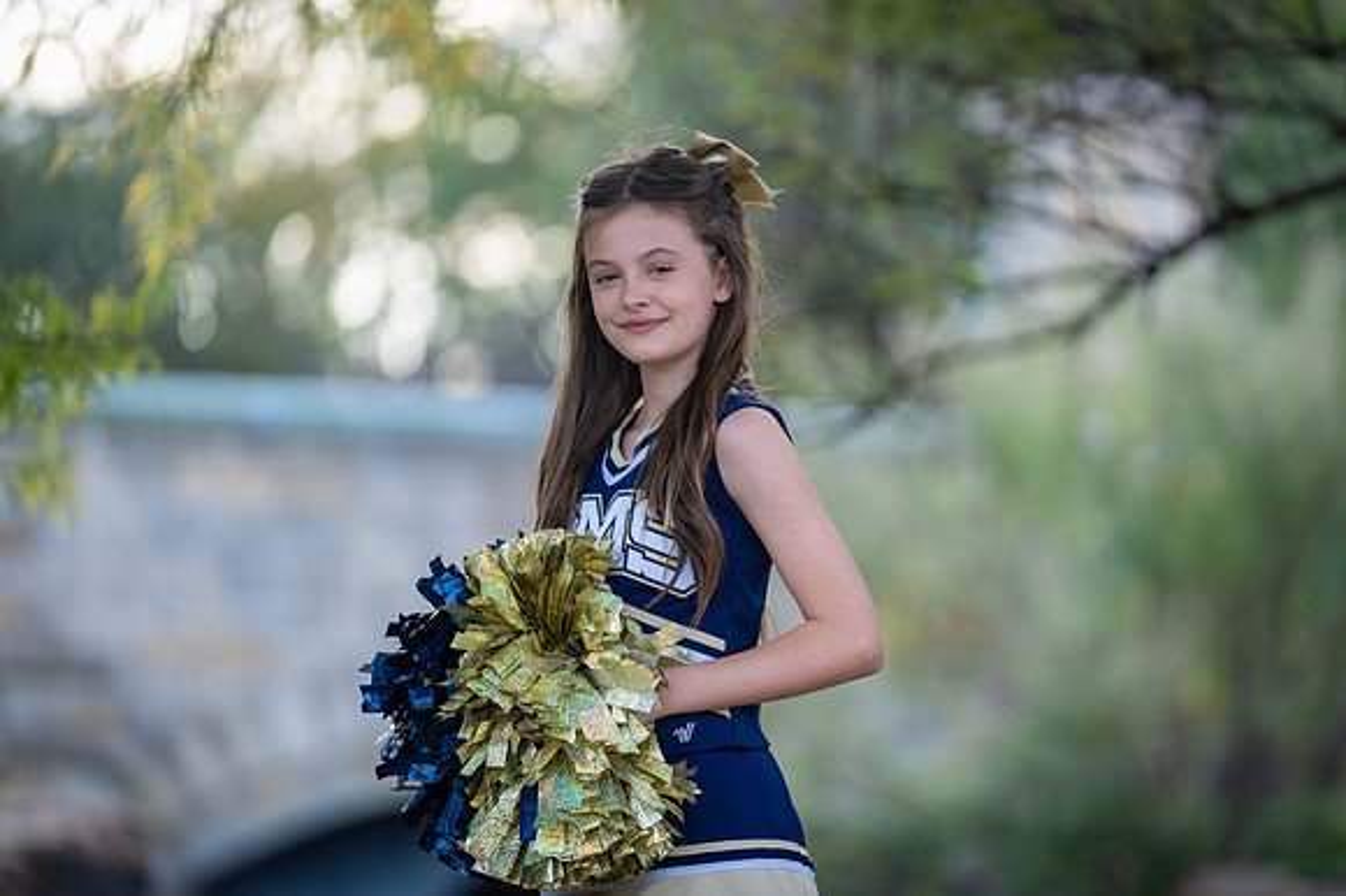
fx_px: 7147
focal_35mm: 191
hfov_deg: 10.8
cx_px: 707
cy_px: 427
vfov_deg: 7.2
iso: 320
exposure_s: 1/320
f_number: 2.8
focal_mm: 181
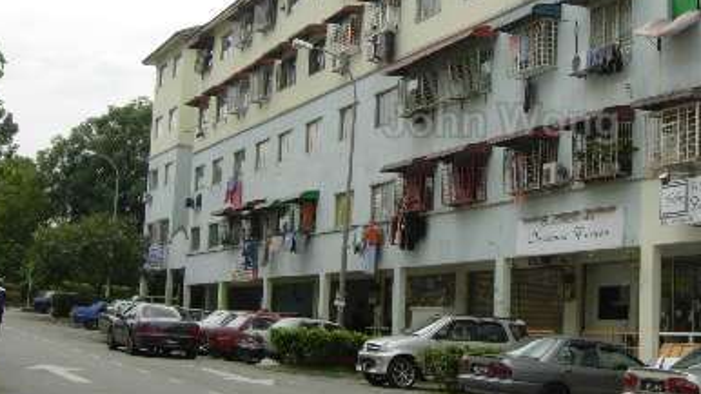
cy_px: 123
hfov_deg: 31.9
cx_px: 499
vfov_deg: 18.5
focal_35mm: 65
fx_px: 1208
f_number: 5.4
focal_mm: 7.5
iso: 50
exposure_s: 1/342
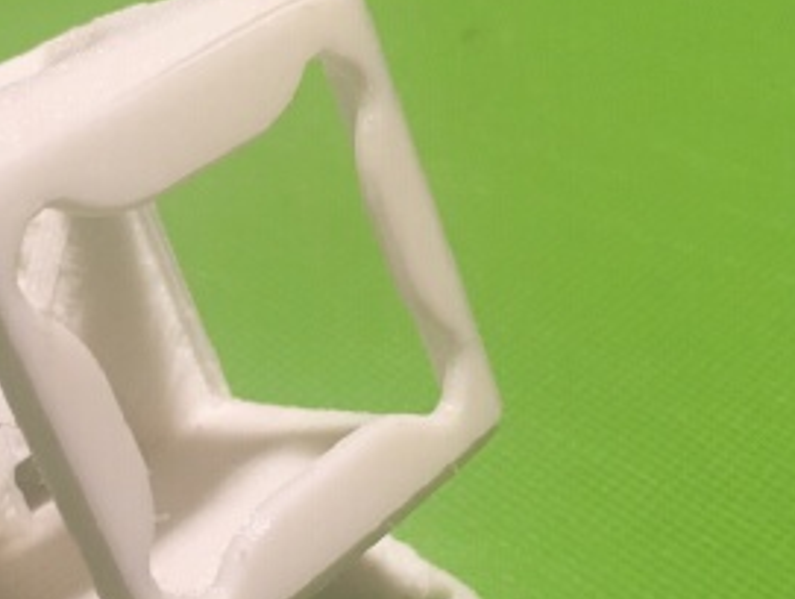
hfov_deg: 32.9
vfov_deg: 25.6
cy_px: 405
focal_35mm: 57
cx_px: 169
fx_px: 1311
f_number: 2.2
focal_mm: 4.15
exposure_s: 1/33
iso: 200
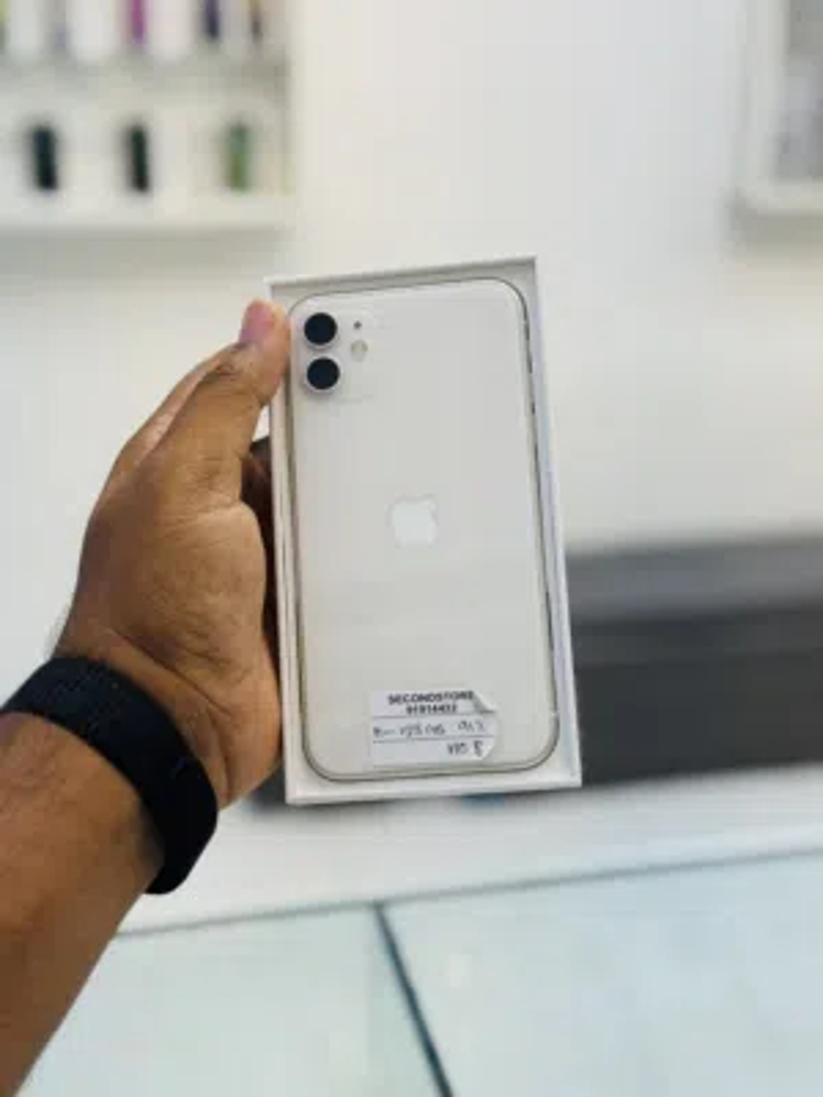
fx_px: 1522
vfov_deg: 39.7
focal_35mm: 48
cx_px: 412
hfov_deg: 30.3
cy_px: 548
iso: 64
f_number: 1.78
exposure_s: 1/292
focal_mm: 6.76
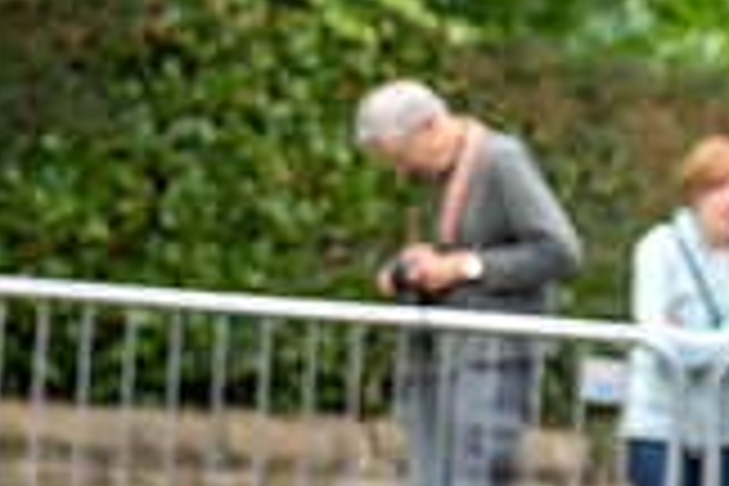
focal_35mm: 498
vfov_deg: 2.8
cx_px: -229
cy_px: 391
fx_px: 10084
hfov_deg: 4.1
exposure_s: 1/640
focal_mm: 98
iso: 320
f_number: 3.5
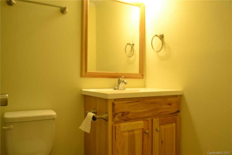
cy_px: 78
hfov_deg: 67.4
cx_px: 116
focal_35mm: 27
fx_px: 174
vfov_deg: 47.9
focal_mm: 18
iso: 400
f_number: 4
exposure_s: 1/60
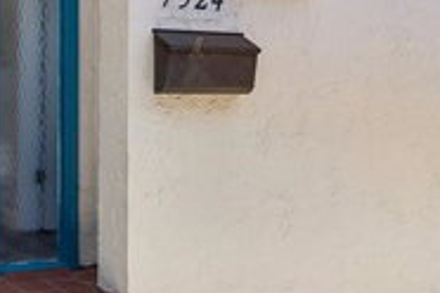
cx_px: 28
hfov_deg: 37.2
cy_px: 57
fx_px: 599
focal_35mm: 49
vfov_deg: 27.0
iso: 100
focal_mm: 13
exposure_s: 1/640
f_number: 5.6
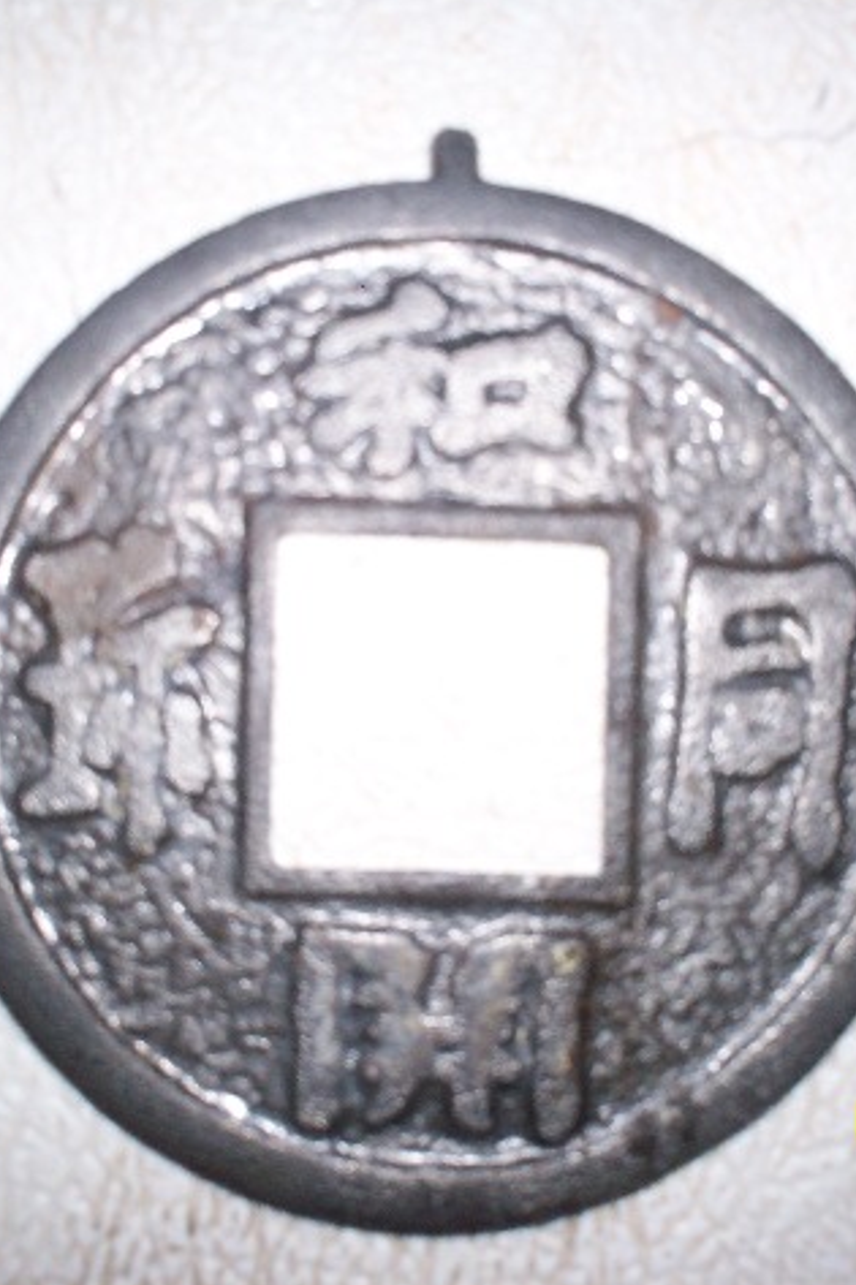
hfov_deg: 26.5
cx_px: 405
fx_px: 1820
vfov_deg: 38.9
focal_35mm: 51
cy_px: 637
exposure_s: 1/60
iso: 140
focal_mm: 6
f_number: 4.5
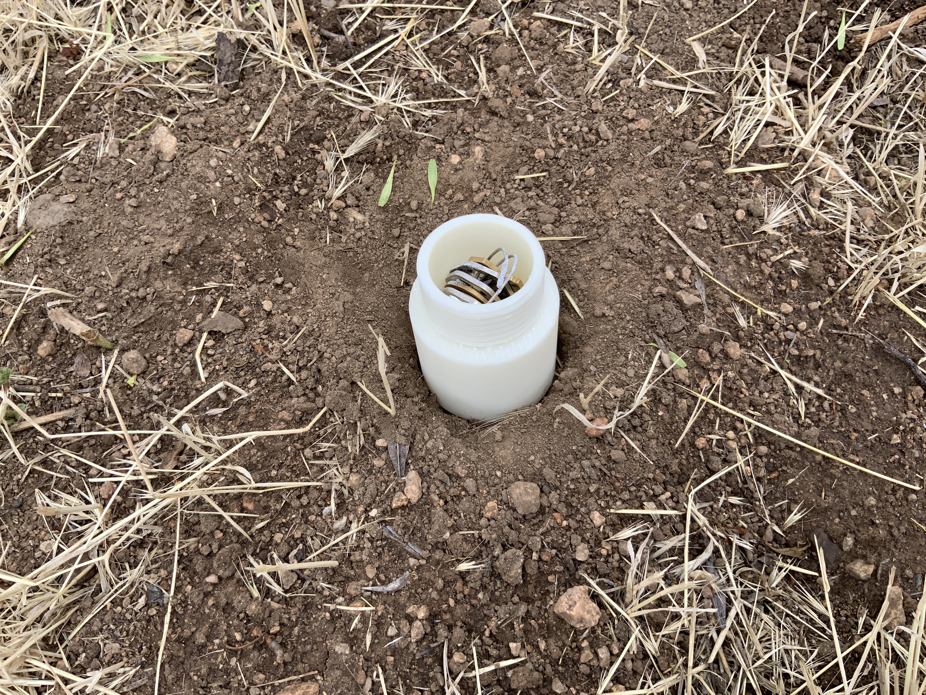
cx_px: 463
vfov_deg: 48.2
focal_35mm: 29
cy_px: 348
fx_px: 776
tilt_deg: -63.7
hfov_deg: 61.7
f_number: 1.8
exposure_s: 1/400
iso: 16
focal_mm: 3
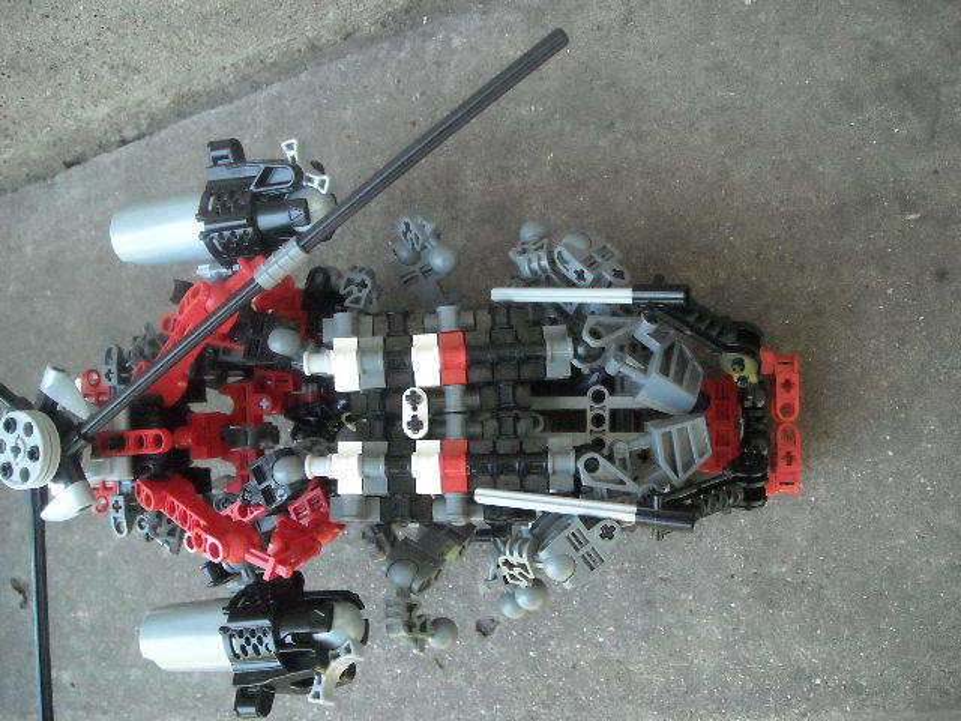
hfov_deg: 52.6
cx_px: 480
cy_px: 360
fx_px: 972
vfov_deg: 40.7
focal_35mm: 35
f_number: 2.8
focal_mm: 5.7
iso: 590
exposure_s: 1/250
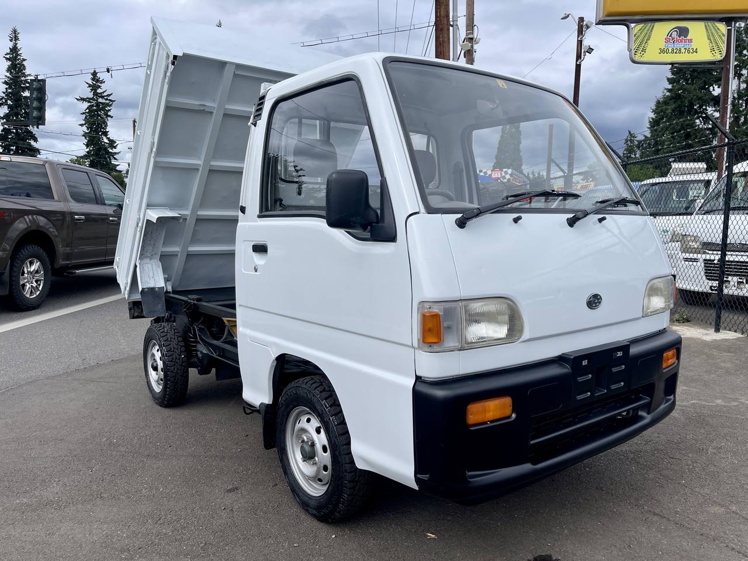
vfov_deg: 54.9
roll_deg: -1.7
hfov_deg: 69.4
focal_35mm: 25
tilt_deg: -6.1
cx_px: 374
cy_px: 280
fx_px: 540
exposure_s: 1/4202
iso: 32
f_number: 1.6
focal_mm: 5.1
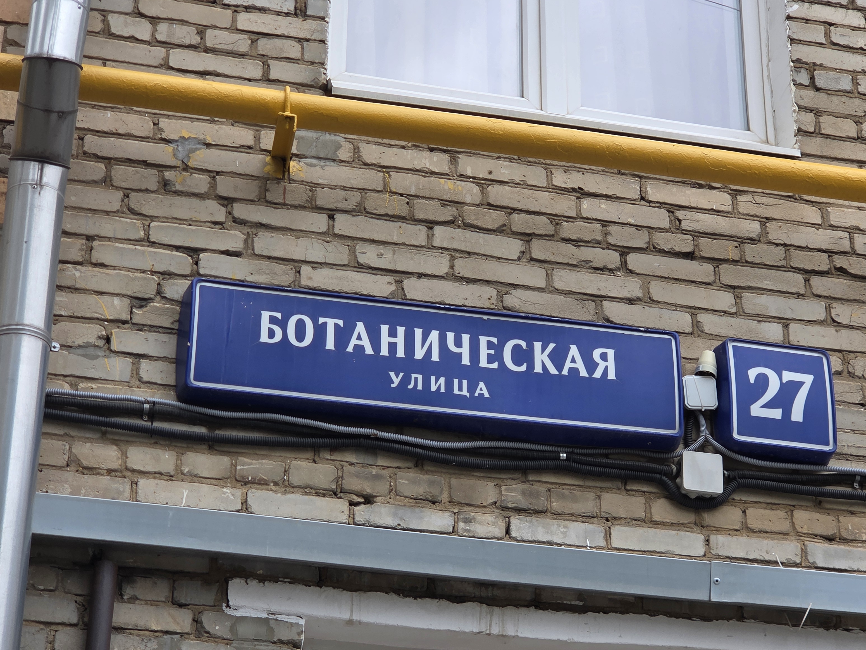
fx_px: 2227
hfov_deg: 22.0
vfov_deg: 16.6
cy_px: 380
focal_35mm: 89
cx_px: 470
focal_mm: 7
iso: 25
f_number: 2.4
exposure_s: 1/238
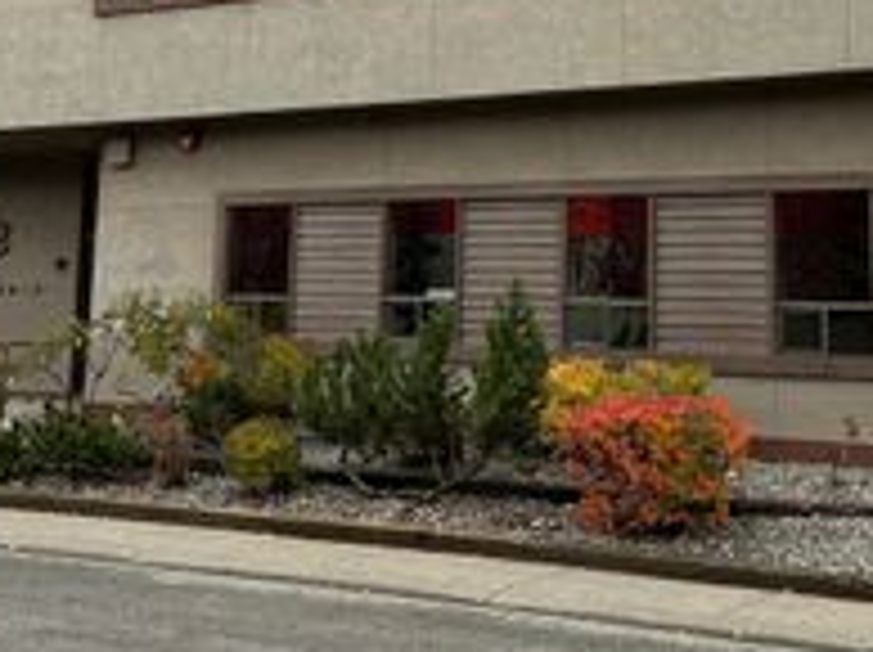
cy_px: 70
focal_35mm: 62
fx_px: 1562
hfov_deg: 31.2
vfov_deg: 23.0
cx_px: 414
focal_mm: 6.86
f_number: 1.78
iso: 80
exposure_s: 1/464
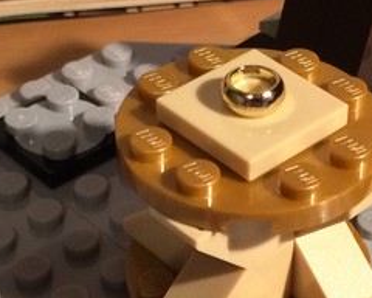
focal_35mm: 110
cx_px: 251
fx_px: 1211
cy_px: 251
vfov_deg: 13.9
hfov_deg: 17.4
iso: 200
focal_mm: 4.12
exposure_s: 1/33
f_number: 2.2
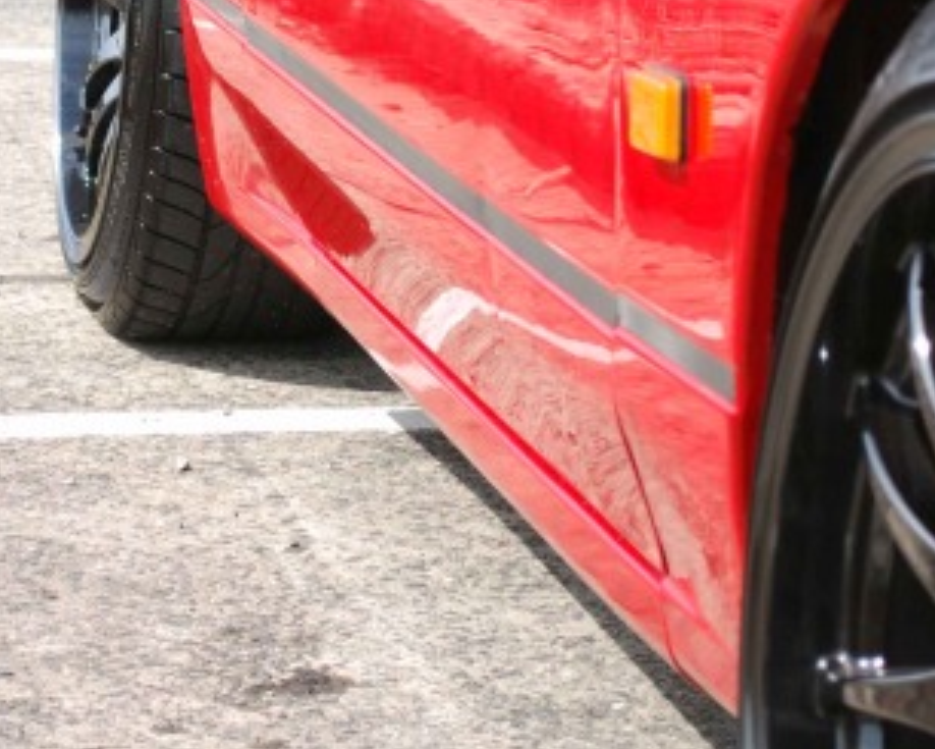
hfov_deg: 11.9
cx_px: 301
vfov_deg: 9.5
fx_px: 4484
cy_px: 20
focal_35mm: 162
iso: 400
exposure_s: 1/800
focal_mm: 44
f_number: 6.3
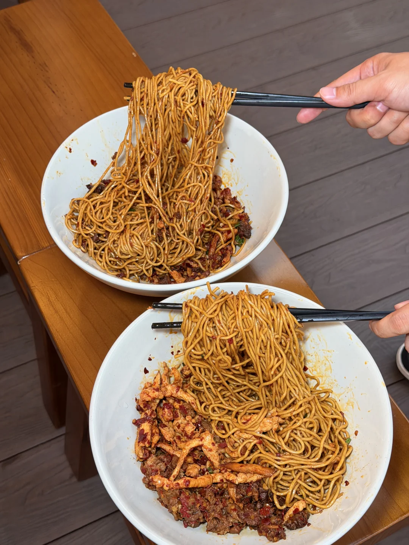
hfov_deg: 30.3
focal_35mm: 48
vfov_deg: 39.7
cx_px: 204
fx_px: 756
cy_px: 272
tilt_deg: -54.6
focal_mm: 6.76
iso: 64
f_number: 1.78
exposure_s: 1/100
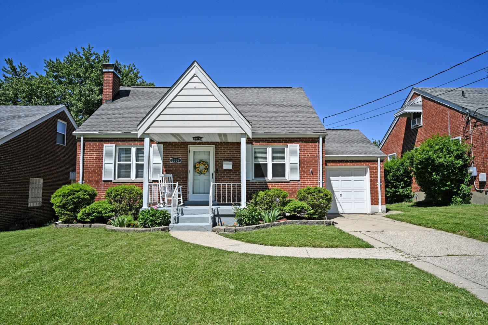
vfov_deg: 57.2
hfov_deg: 78.6
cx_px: 244
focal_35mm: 22
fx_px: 298
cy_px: 162
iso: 100
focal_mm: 22
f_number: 7.1
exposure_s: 1/400
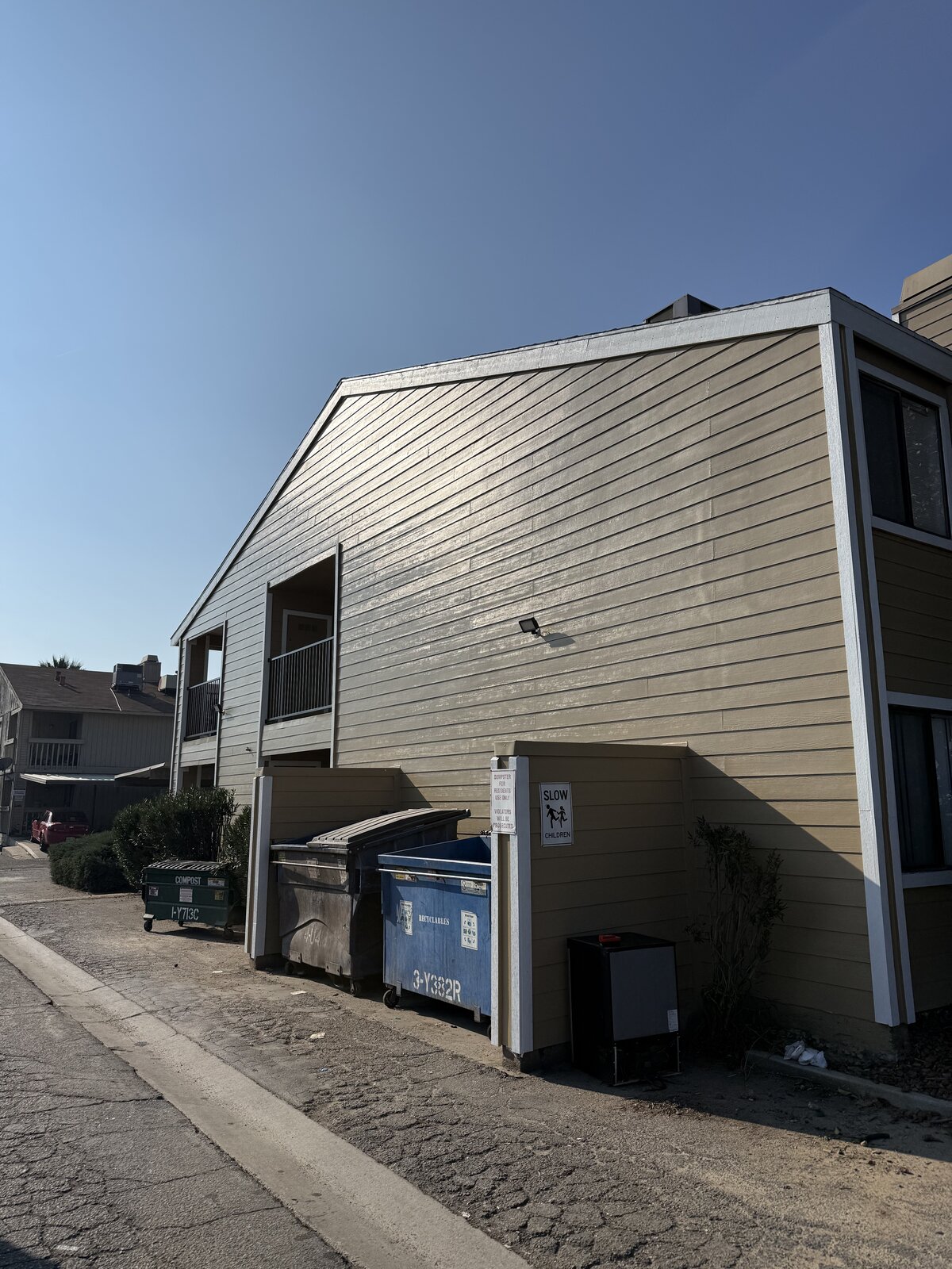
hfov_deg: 56.8
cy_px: 634
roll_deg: +0.5
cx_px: 476
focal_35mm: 24
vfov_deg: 71.6
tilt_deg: +12.0
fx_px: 880
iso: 80
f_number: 1.78
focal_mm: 6.76
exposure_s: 1/14286
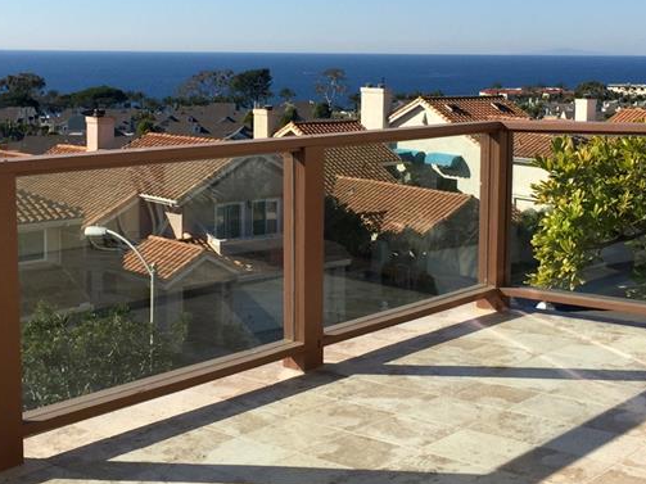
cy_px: 199
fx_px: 1101
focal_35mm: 59
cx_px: 295
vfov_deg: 24.8
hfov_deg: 32.7
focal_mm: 4.15
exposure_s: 1/2326
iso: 32
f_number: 2.2
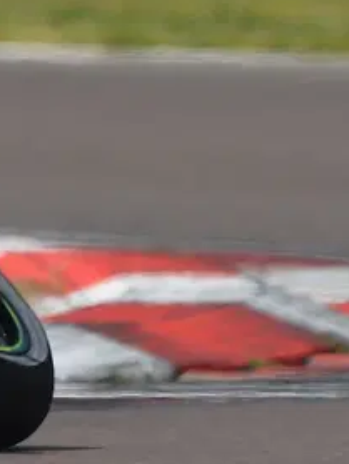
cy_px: 216
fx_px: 33367
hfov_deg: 0.6
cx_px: -232
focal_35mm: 2486
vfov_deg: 0.8
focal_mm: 600
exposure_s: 1/800
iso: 160
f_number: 10
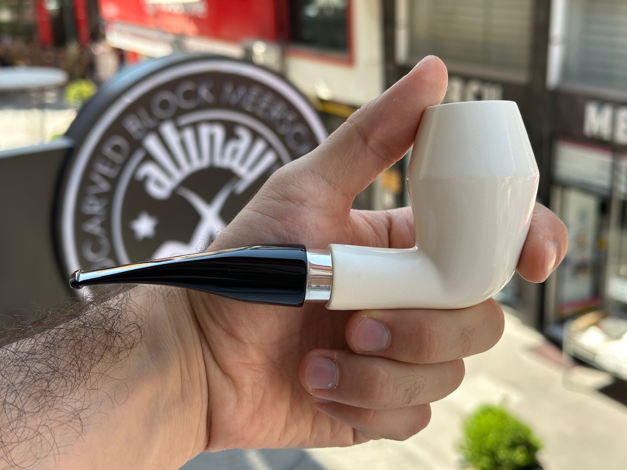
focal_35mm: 48
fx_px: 869
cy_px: 235
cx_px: 314
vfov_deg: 30.3
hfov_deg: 39.7
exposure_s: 1/604
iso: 64
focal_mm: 6.86
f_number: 1.78
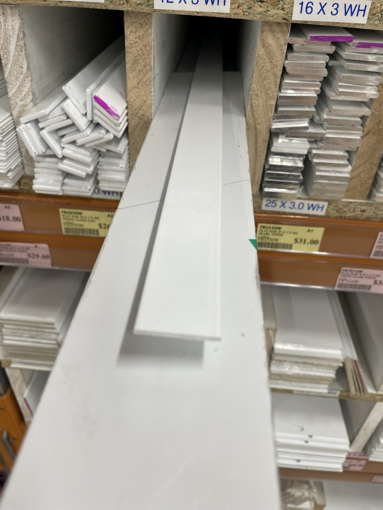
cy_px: 255
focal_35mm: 26
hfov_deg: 53.1
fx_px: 384
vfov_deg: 67.3
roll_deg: -2.9
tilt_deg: -37.1
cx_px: 192
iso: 125
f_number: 1.6
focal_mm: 4.2
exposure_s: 1/100
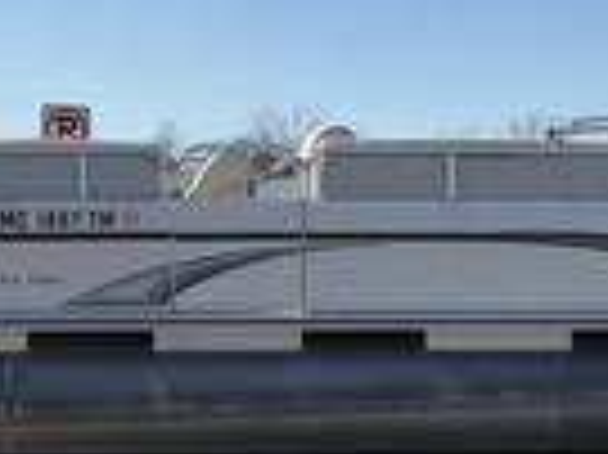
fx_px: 1509
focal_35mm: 86
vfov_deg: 17.0
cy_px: 346
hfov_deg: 22.7
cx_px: 248
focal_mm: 3
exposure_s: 1/2058
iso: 25
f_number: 1.8
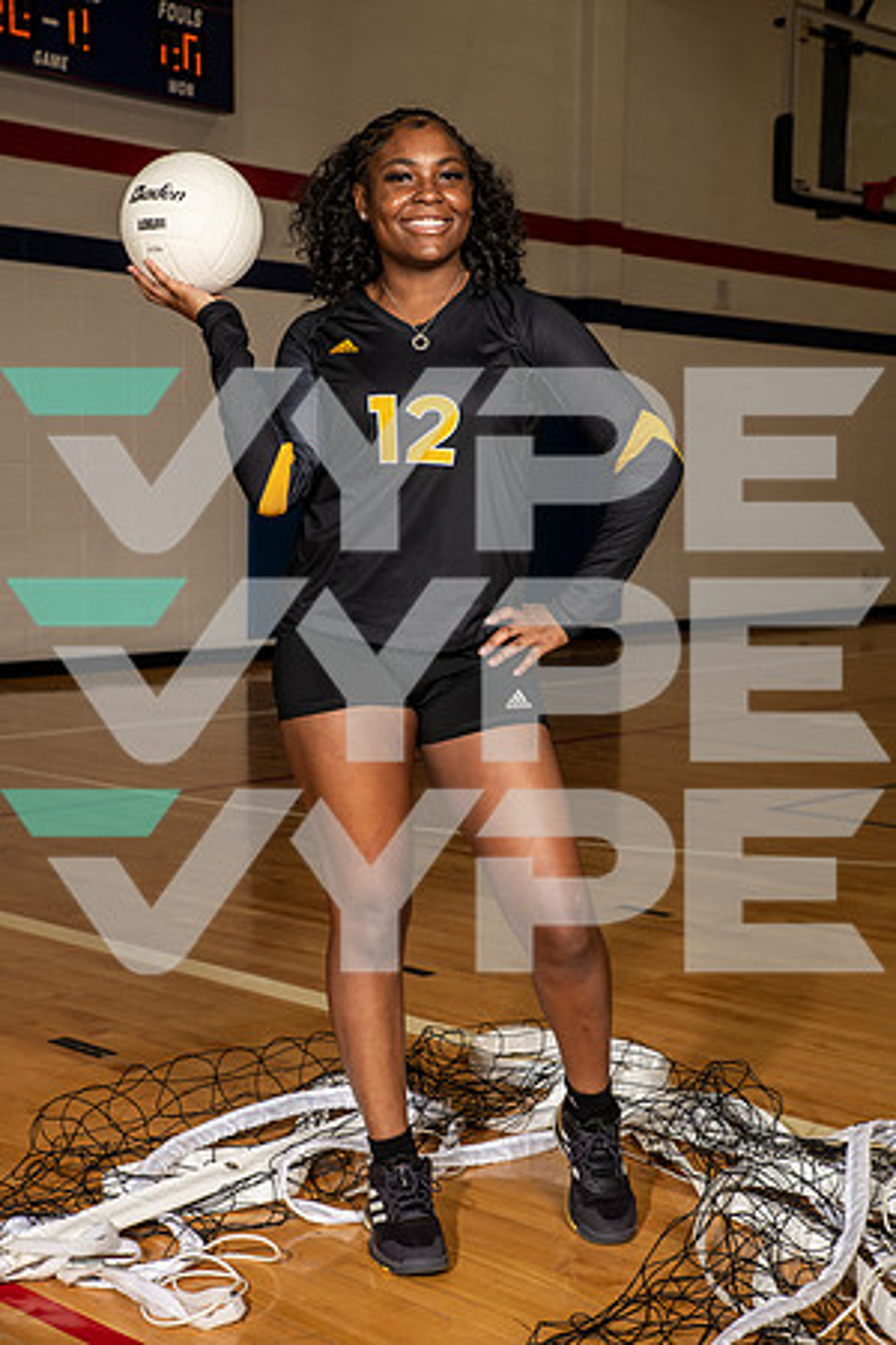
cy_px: 672
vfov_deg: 36.2
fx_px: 2053
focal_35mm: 55
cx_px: 448
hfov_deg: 24.6
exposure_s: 1/250
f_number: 7.1
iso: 320
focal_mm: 55
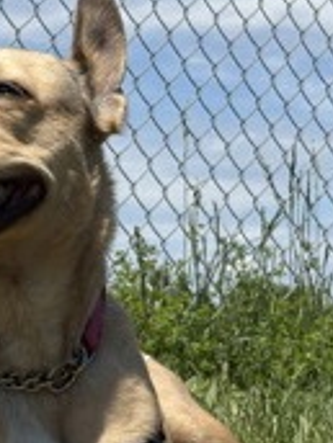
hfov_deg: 11.6
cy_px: 245
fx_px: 1629
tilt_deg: +3.6
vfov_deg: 15.5
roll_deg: -2.4
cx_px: 6
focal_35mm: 127
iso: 40
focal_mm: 5.96
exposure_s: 1/4630
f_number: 1.6
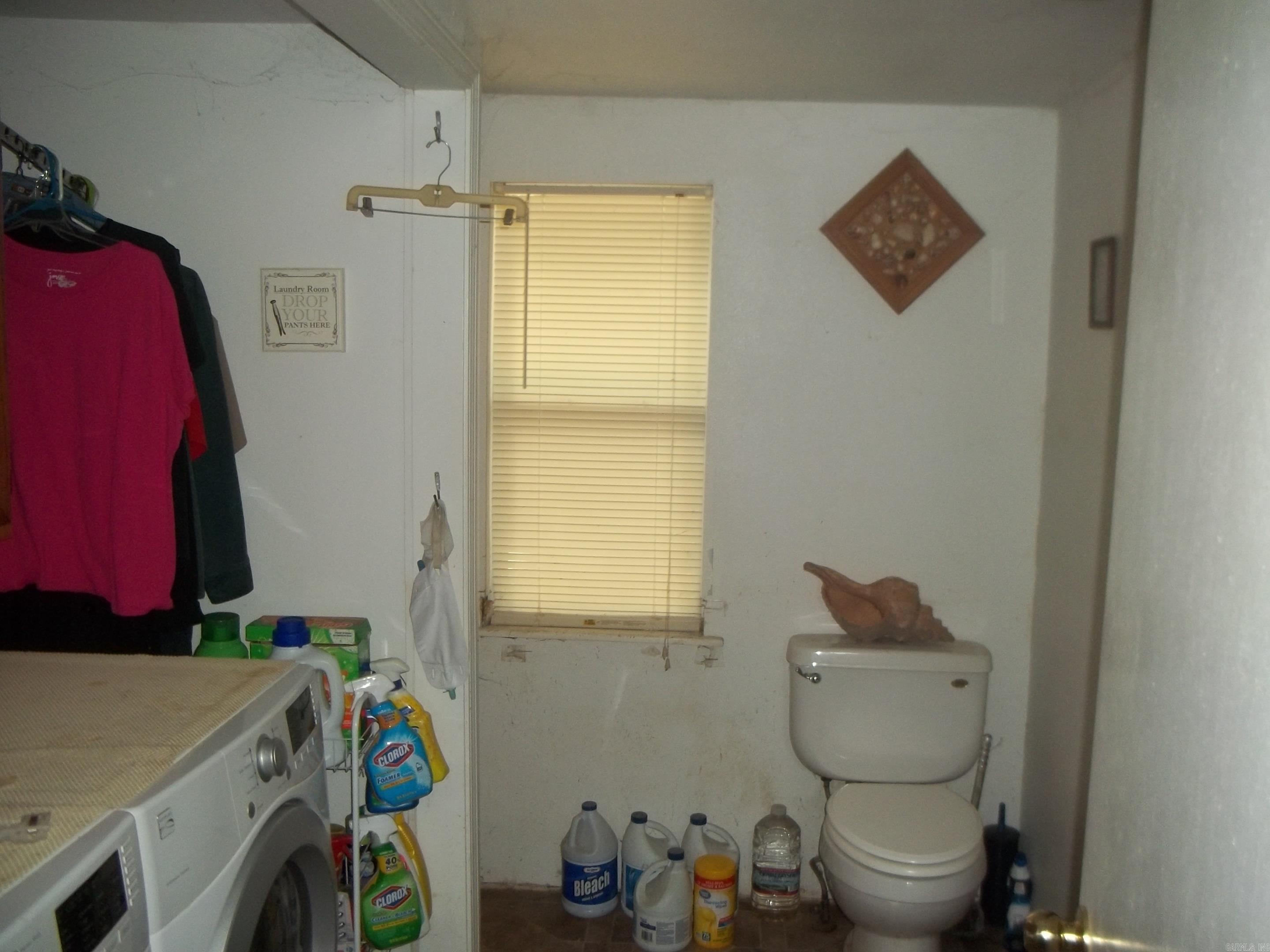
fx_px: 1211
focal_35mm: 33
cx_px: 635
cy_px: 476
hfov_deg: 55.4
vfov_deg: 42.9
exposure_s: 1/30
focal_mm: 5.9
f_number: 3.3
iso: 160
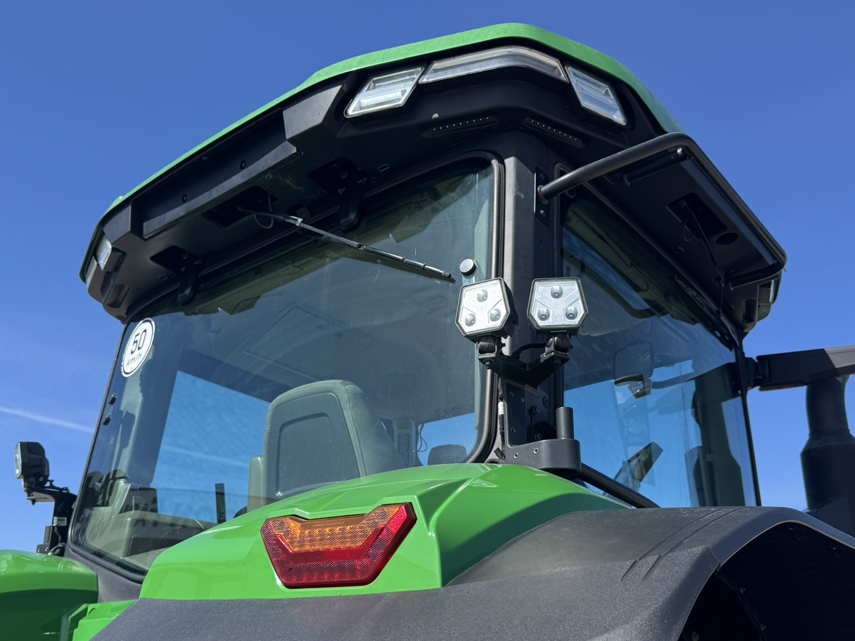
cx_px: 440
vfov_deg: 42.2
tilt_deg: +18.1
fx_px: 815
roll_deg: -1.3
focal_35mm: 33
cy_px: 440
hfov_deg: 55.3
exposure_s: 1/2415
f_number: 1.78
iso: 80
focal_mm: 6.76
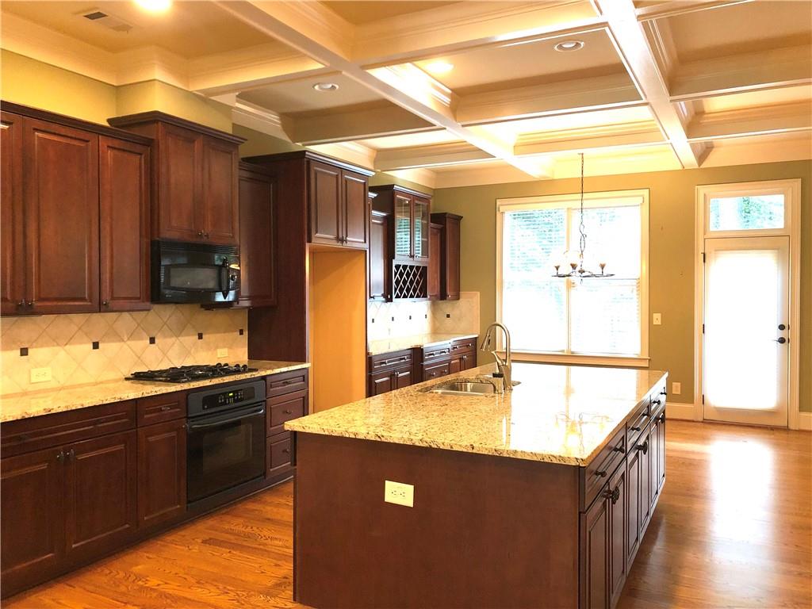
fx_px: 657
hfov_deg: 63.4
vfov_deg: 49.7
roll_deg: -0.3
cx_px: 406
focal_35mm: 28
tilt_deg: -0.7
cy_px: 304
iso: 80
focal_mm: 4
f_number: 1.8
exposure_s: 1/15
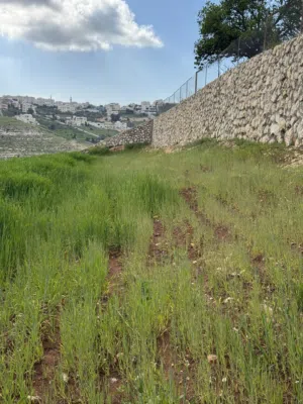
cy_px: 202
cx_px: 152
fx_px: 560
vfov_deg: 39.7
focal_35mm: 48
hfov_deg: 30.3
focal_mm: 6.76
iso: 64
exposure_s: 1/2415
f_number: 1.78
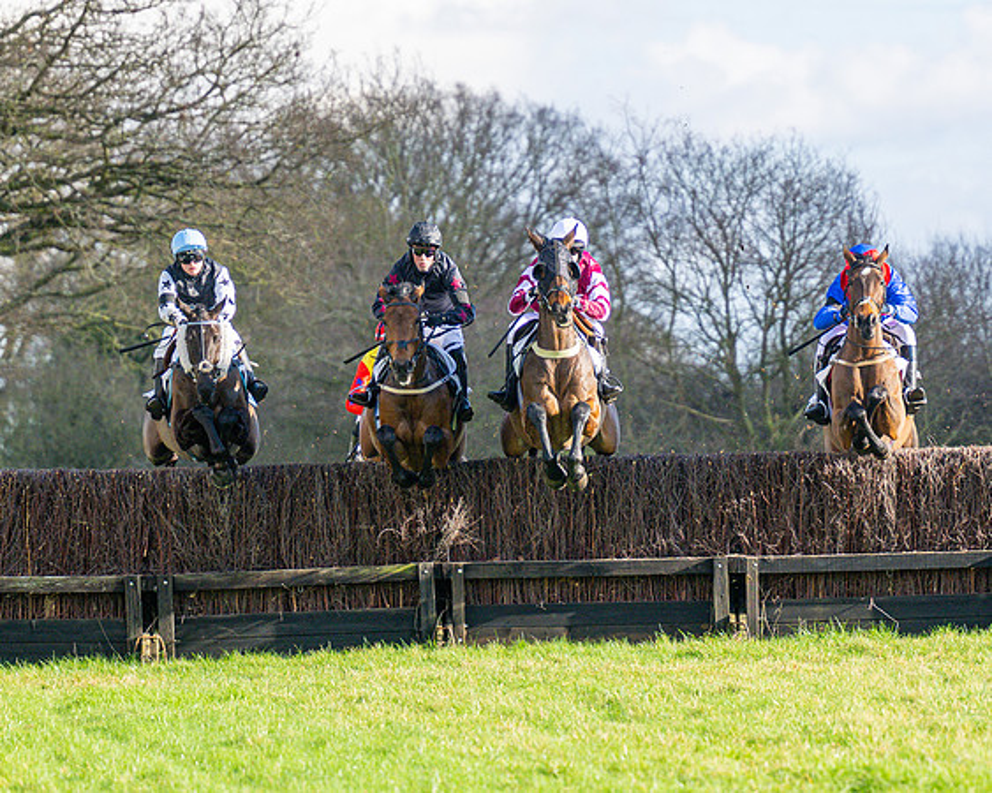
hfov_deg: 5.2
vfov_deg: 4.2
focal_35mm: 369
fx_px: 10843
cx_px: 568
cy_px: 457
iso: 400
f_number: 4
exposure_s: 1/1600
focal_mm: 175
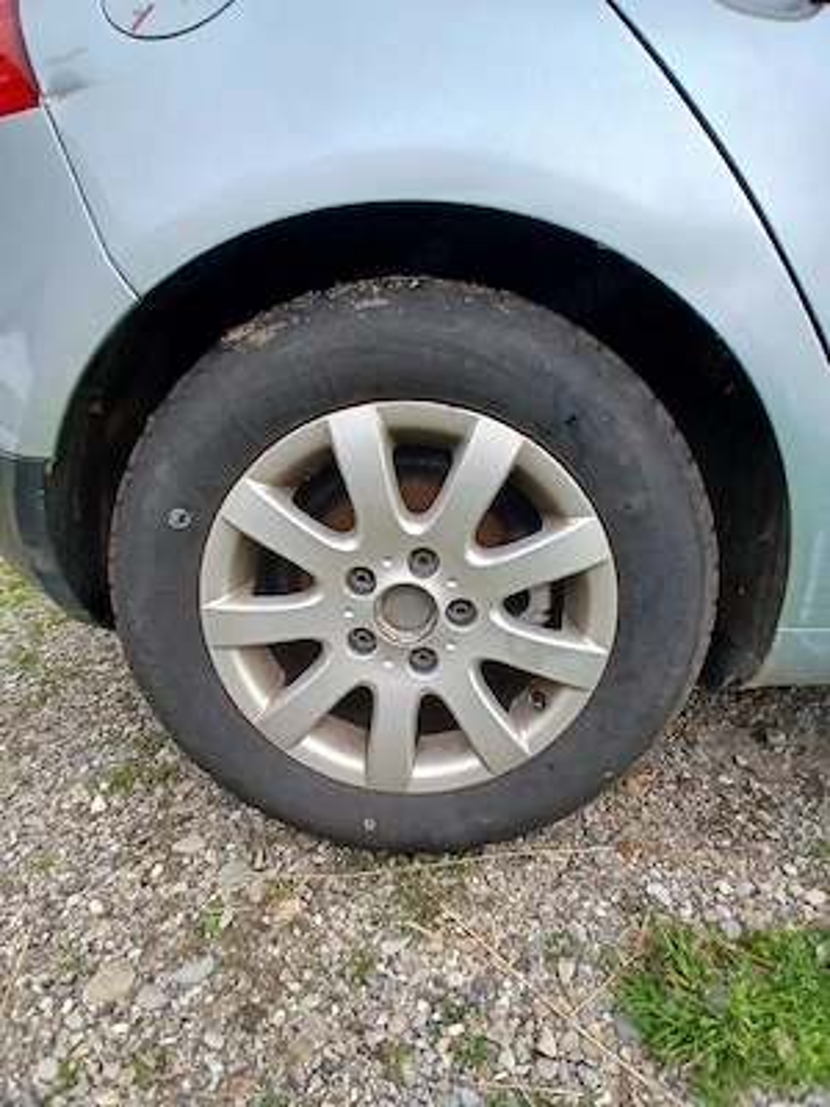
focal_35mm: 17
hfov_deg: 74.7
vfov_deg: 91.0
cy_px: 554
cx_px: 415
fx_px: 543
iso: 50
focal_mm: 1.4
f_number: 2.2
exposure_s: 1/143
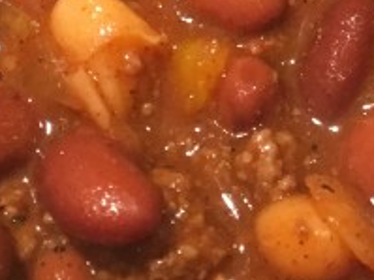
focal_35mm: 149
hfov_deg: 12.7
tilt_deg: -58.6
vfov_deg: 9.6
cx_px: 521
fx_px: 1609
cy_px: -190
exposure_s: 1/30
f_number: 2.2
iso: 160
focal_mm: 4.15
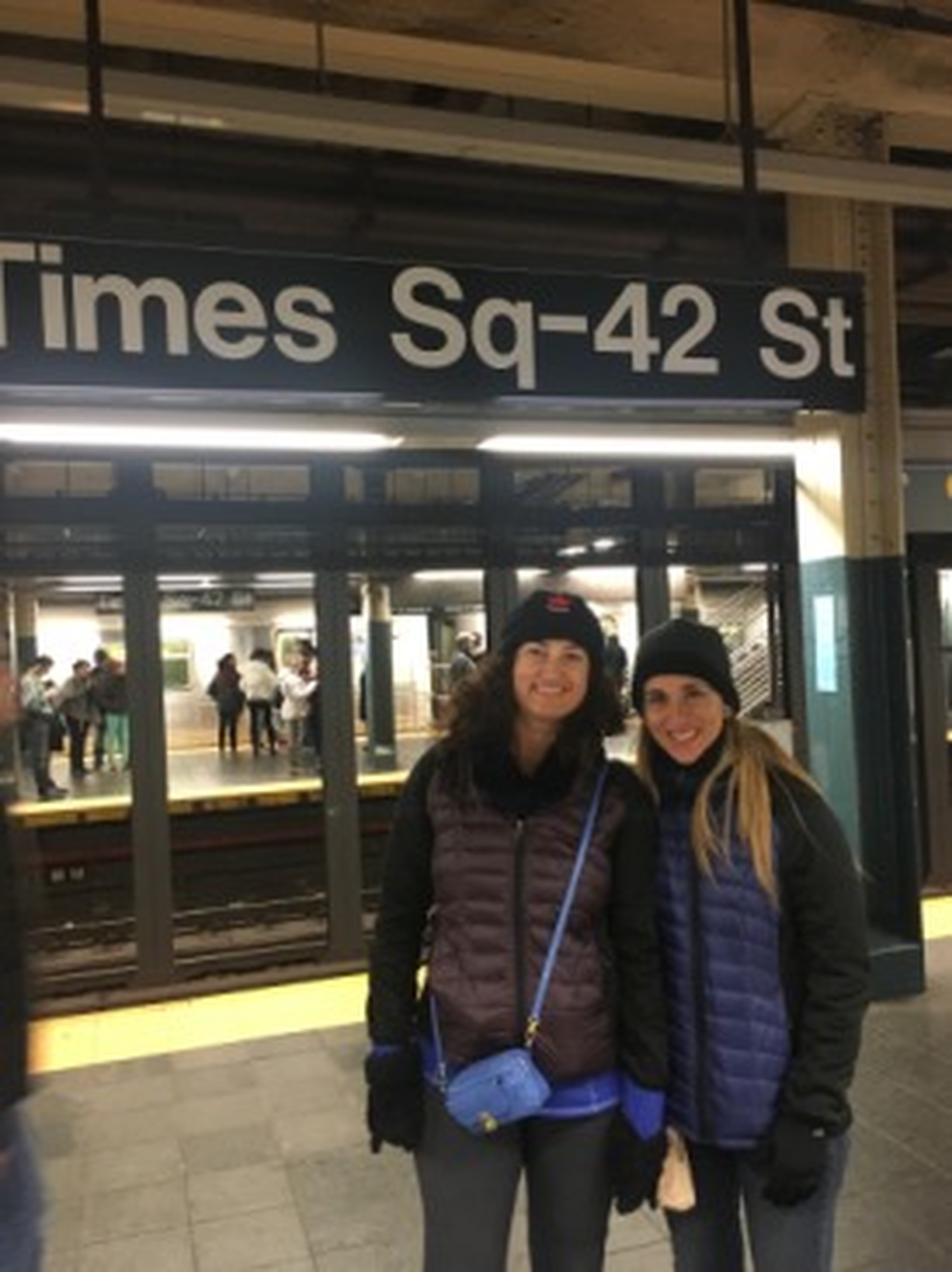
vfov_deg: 61.7
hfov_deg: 48.2
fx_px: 1065
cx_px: 476
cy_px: 636
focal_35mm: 29
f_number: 2.2
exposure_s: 1/15
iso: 200
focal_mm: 4.15
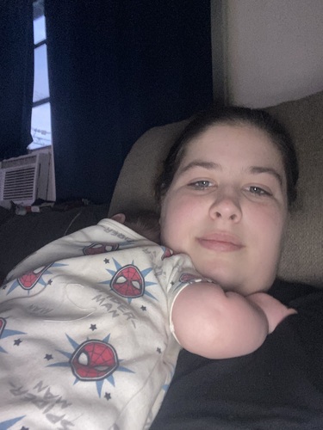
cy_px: 215
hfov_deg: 46.8
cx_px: 162
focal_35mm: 30
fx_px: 373
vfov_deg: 60.0
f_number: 2.2
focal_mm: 2.71
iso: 250
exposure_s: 1/16
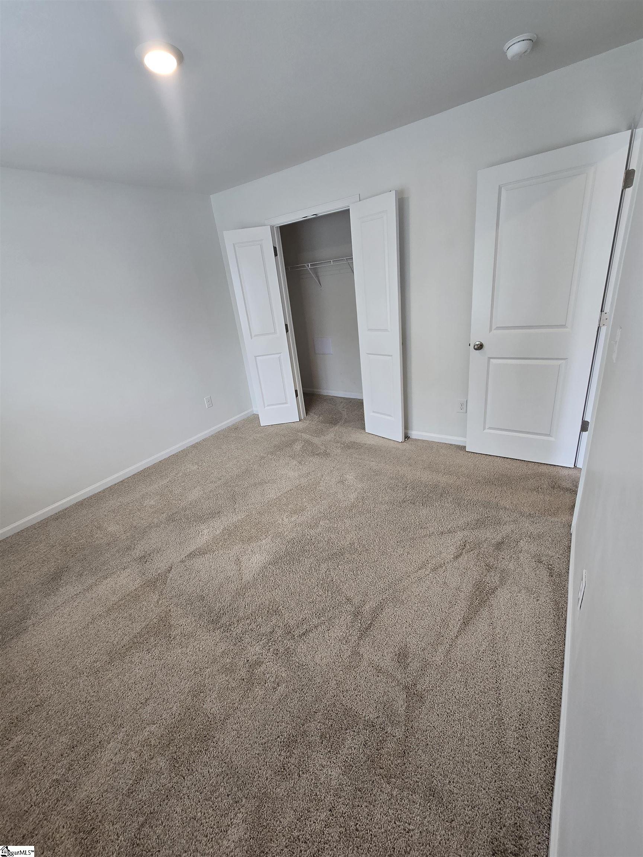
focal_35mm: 13
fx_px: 322
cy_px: 428
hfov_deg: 89.9
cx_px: 322
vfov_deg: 106.2
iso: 125
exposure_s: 1/60
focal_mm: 2.2
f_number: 2.2
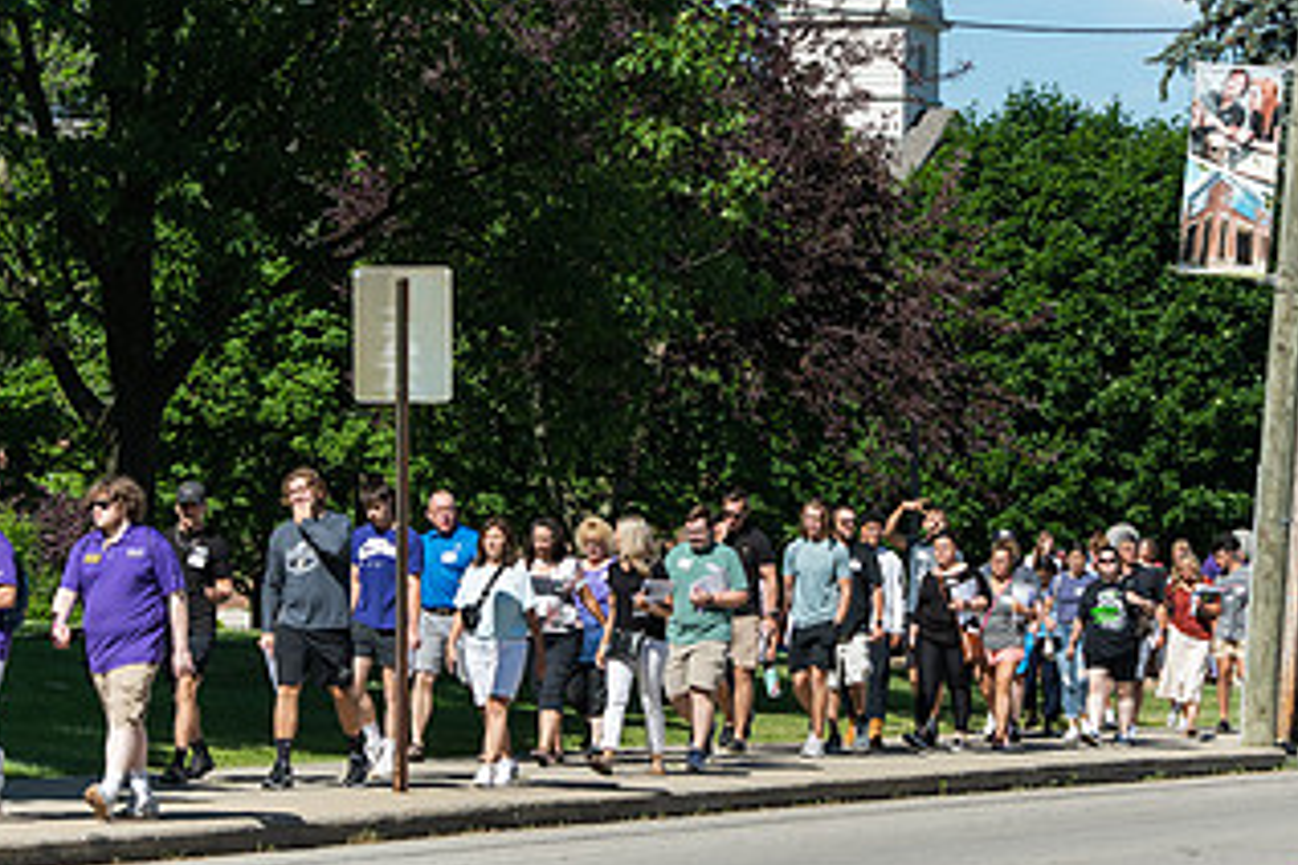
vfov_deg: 7.4
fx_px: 6706
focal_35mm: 186
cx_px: 706
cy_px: 328
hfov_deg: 11.1
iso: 100
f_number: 4.5
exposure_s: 1/640
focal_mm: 102
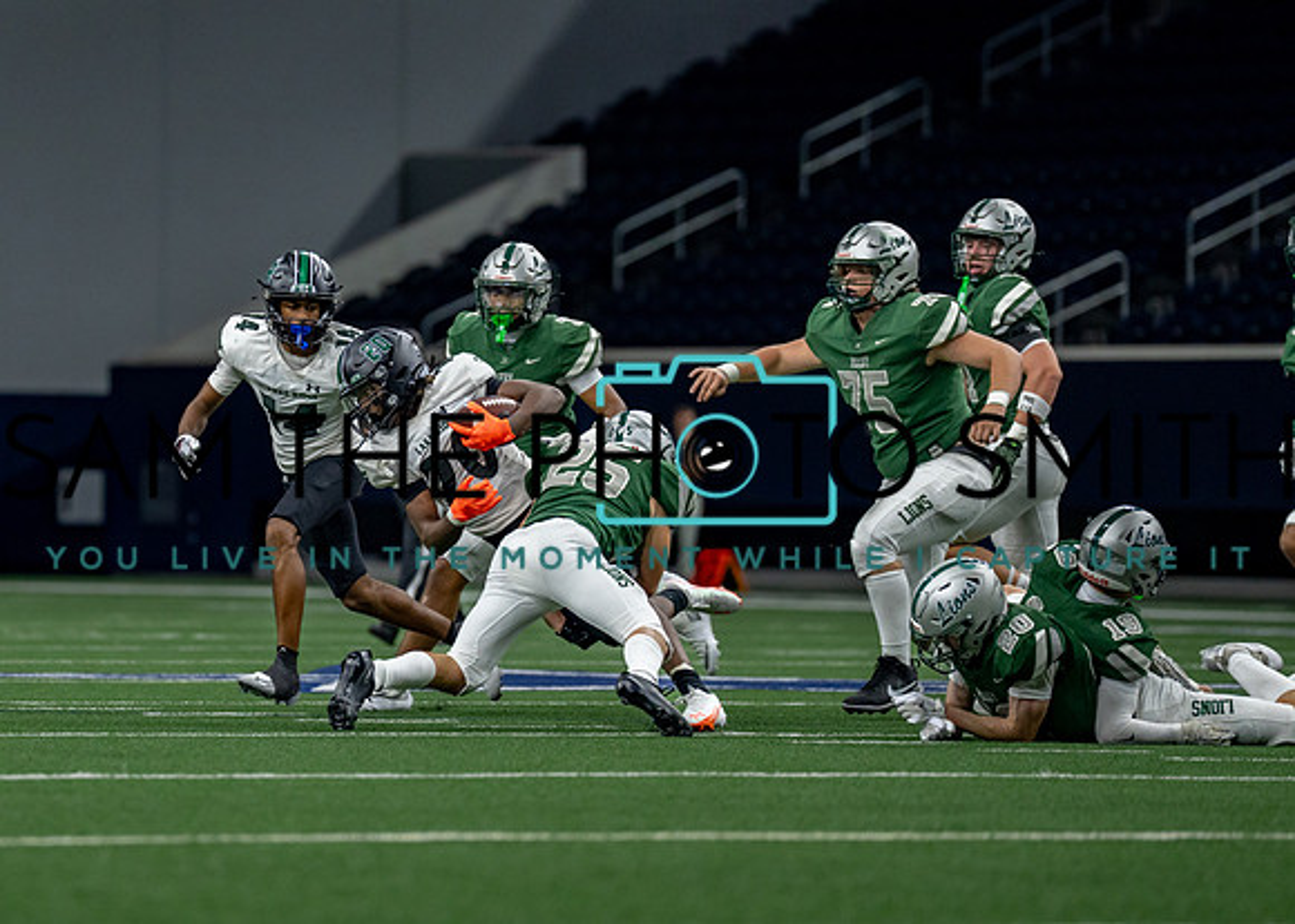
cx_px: 380
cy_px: 456
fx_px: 11568
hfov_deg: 6.4
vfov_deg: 4.6
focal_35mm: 315
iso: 1250
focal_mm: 200
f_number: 2.8
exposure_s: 1/1000
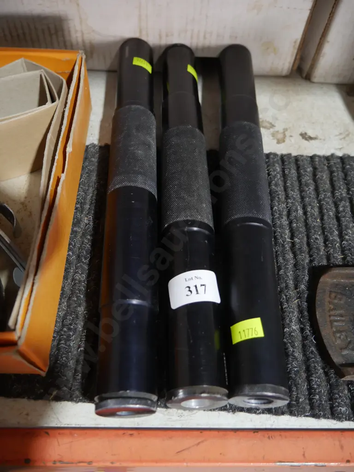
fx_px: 382
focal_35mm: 28
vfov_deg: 63.4
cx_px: 177
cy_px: 236
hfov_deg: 49.7
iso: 640
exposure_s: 1/60
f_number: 3.5
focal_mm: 14
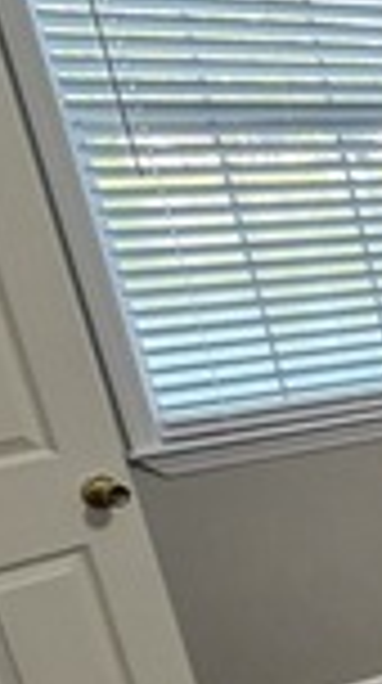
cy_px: 598
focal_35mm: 67
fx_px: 1212
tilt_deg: -21.3
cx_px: 1085
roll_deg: +1.8
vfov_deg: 30.3
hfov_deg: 11.7
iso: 160
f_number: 2.2
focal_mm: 2.22
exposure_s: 1/60
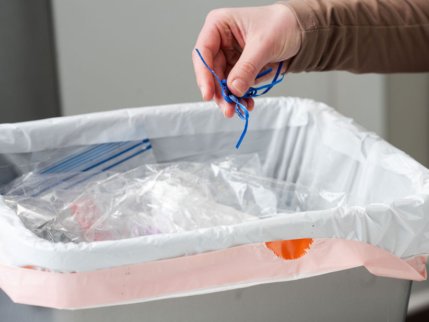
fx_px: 1264
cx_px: 255
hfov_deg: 19.3
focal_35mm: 102
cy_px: 152
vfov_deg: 14.5
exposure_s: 1/160
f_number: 6.3
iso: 400
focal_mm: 85
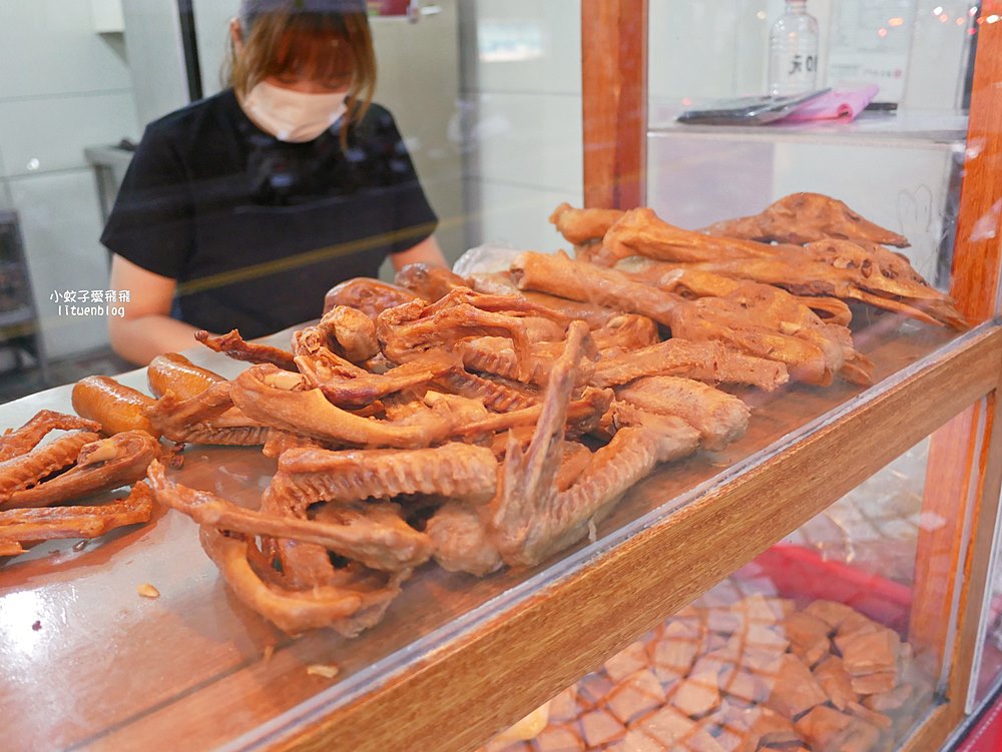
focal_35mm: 28
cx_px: 501
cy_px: 376
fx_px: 811
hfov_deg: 63.4
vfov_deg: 49.8
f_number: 2.5
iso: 800
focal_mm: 14
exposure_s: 1/60
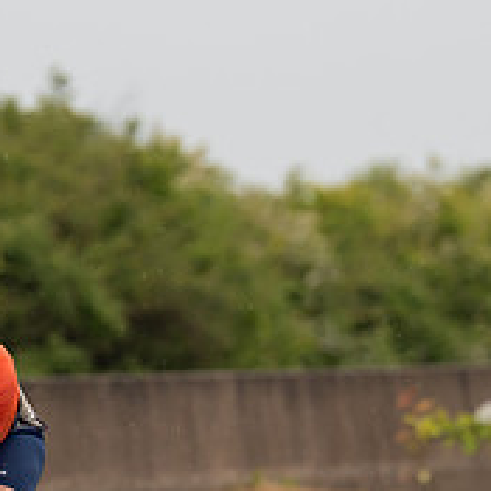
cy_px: 443
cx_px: -3
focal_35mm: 723
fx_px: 11602
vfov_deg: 2.4
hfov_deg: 2.4
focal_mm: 185
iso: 320
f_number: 3.5
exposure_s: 1/1000
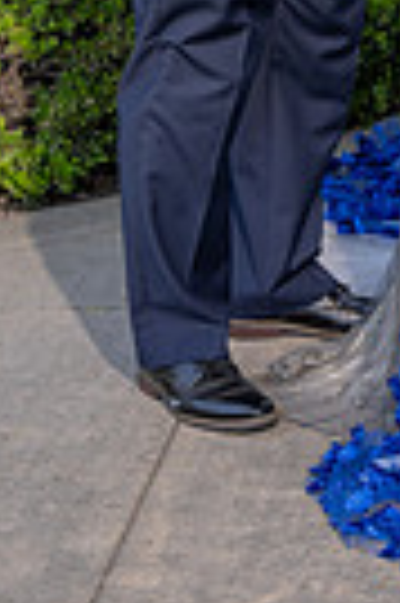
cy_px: -301
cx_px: 621
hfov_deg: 7.8
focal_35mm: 173
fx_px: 2891
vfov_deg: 11.4
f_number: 4.5
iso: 64
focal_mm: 34.4
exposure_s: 1/125
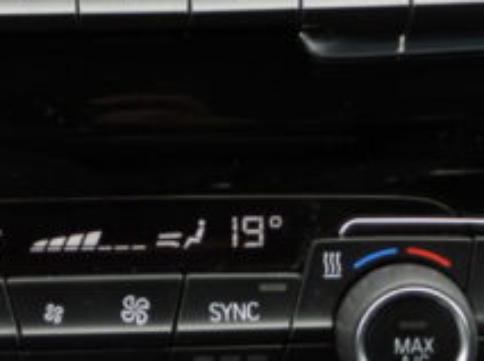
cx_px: 75
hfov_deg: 9.8
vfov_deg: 7.4
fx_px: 2806
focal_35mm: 201
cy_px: 177
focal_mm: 10.7
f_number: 3.5
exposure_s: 1/60
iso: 100
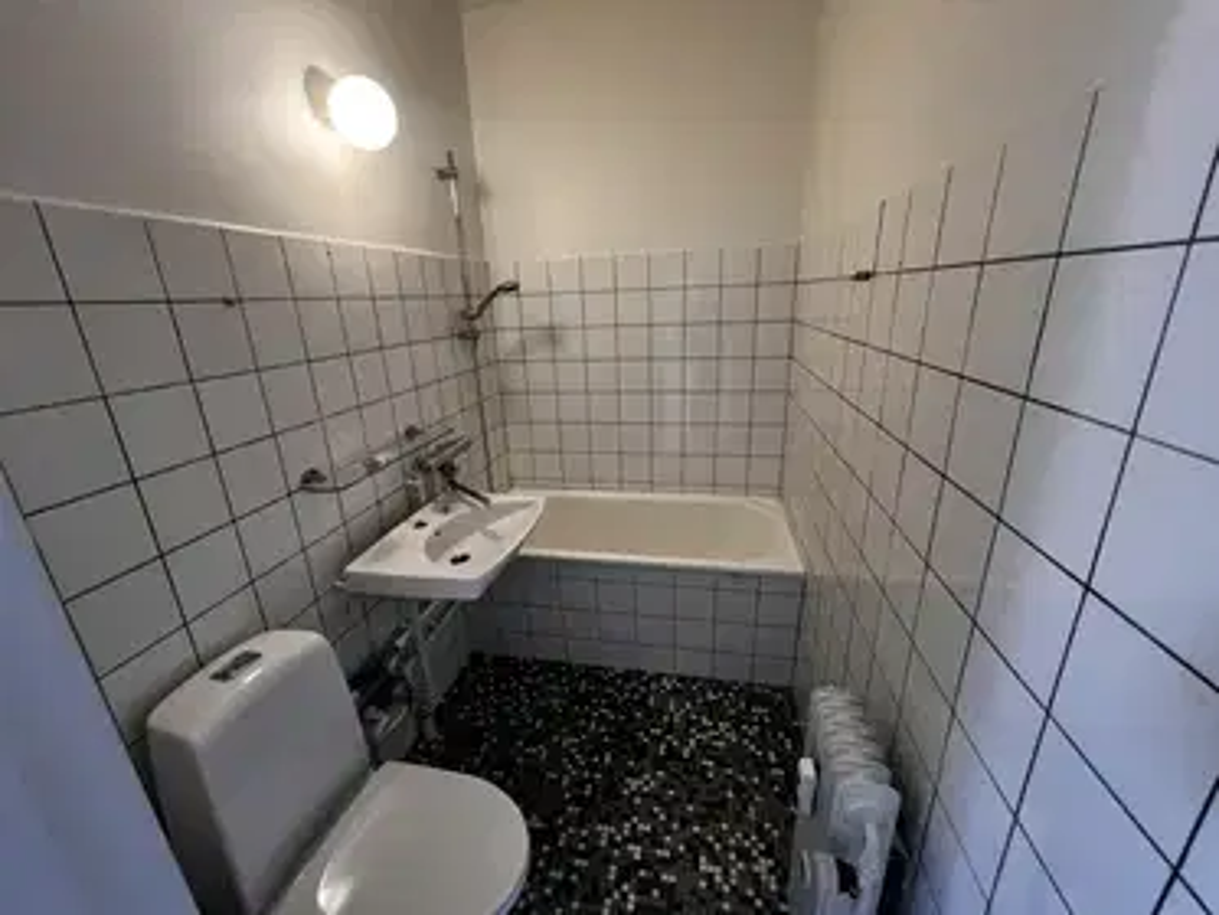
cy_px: 458
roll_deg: +2.2
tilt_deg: -17.9
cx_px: 610
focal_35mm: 13
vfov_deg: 89.9
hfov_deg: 106.2
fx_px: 458
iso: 200
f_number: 1.8
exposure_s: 1/100
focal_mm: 1.57
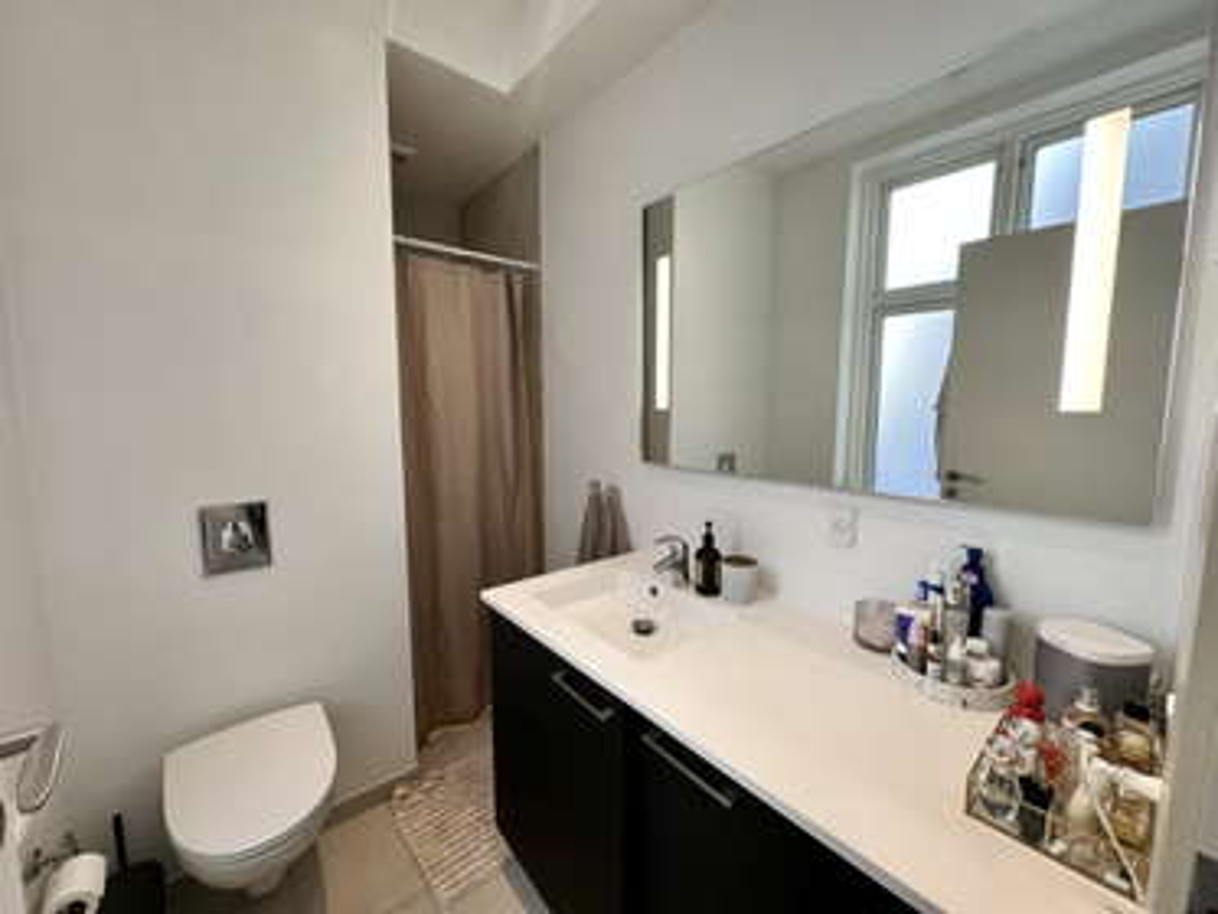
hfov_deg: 102.0
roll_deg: -0.1
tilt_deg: -6.0
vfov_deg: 85.7
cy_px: 457
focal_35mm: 14
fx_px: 493
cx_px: 609
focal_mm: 2.22
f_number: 2.2
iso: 80
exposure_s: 1/100
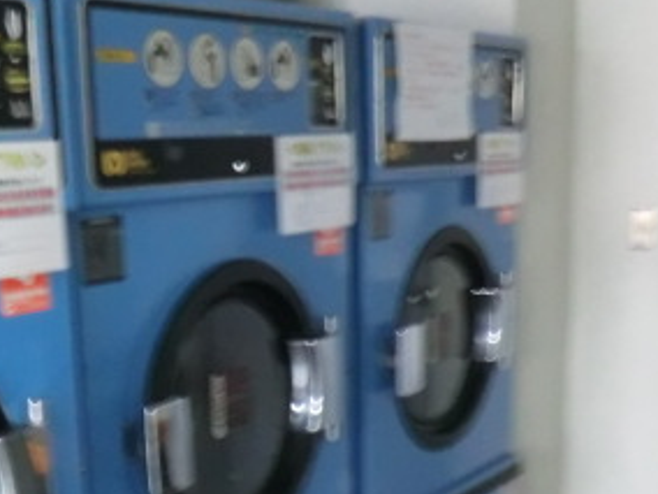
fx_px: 1026
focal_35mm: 54
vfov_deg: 26.5
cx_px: 169
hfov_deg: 34.8
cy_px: 397
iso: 800
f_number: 3.2
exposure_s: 1/20
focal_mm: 4.3
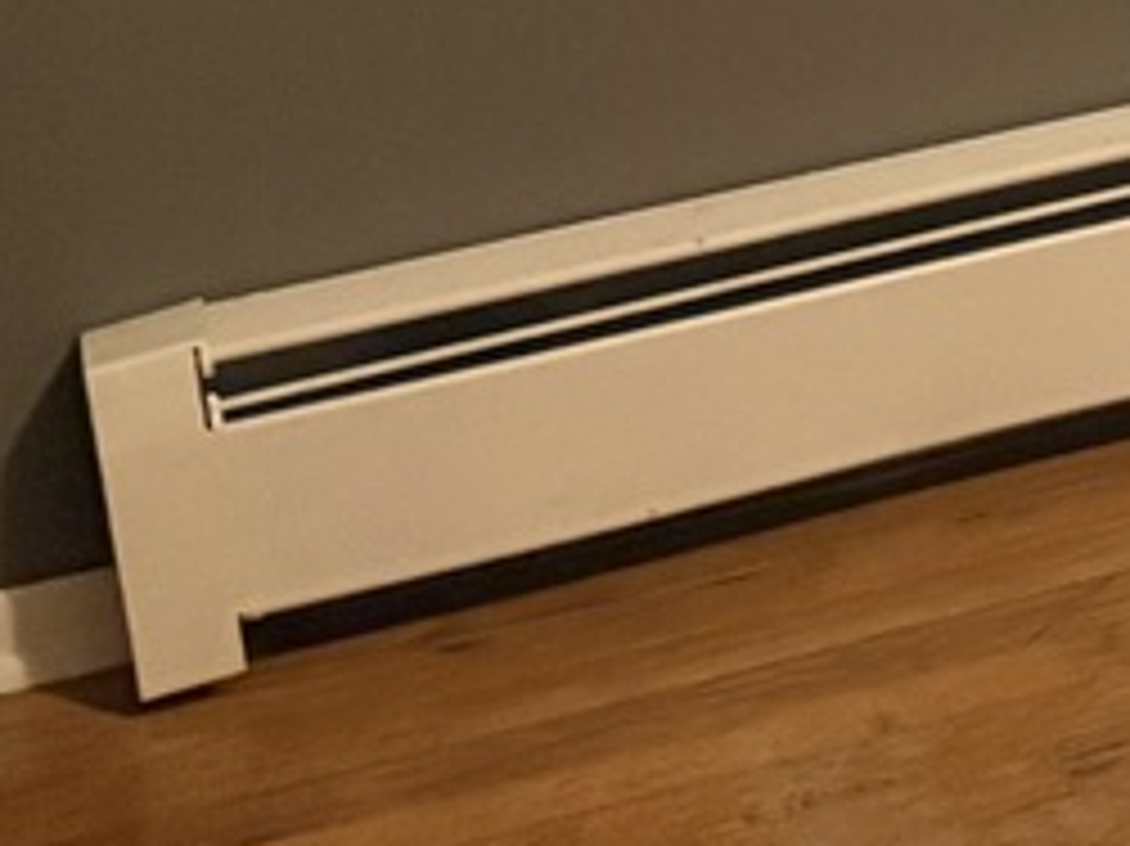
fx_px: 4862
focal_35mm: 149
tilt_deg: -8.3
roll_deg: +0.3
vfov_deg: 8.9
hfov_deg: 11.1
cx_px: 2755
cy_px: -1264
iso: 500
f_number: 1.6
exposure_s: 1/40
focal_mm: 5.96
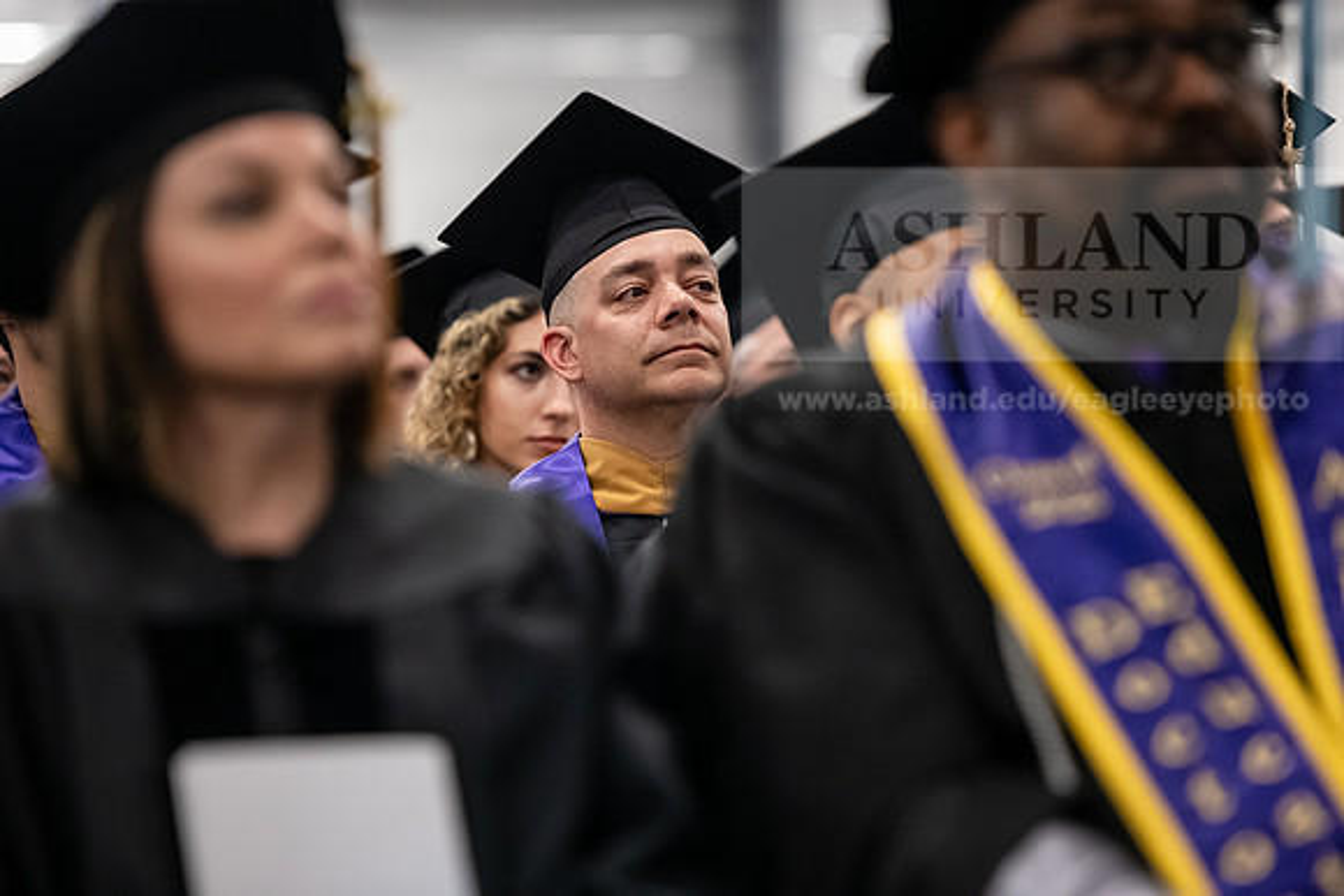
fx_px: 5974
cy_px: 448
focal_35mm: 160
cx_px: 672
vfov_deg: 8.6
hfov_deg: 12.8
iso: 4000
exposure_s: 1/200
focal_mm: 160
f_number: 3.2
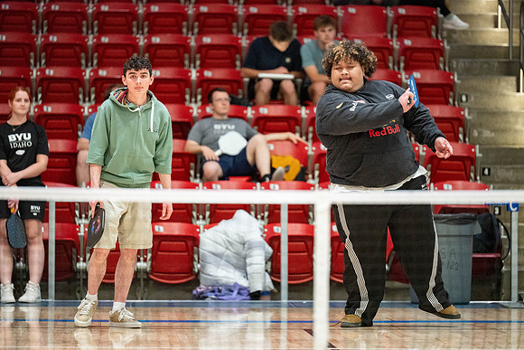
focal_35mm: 200
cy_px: 175
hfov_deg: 10.3
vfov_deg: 6.9
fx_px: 2912
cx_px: 262
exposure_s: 1/500
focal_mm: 200
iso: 5000
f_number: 2.8
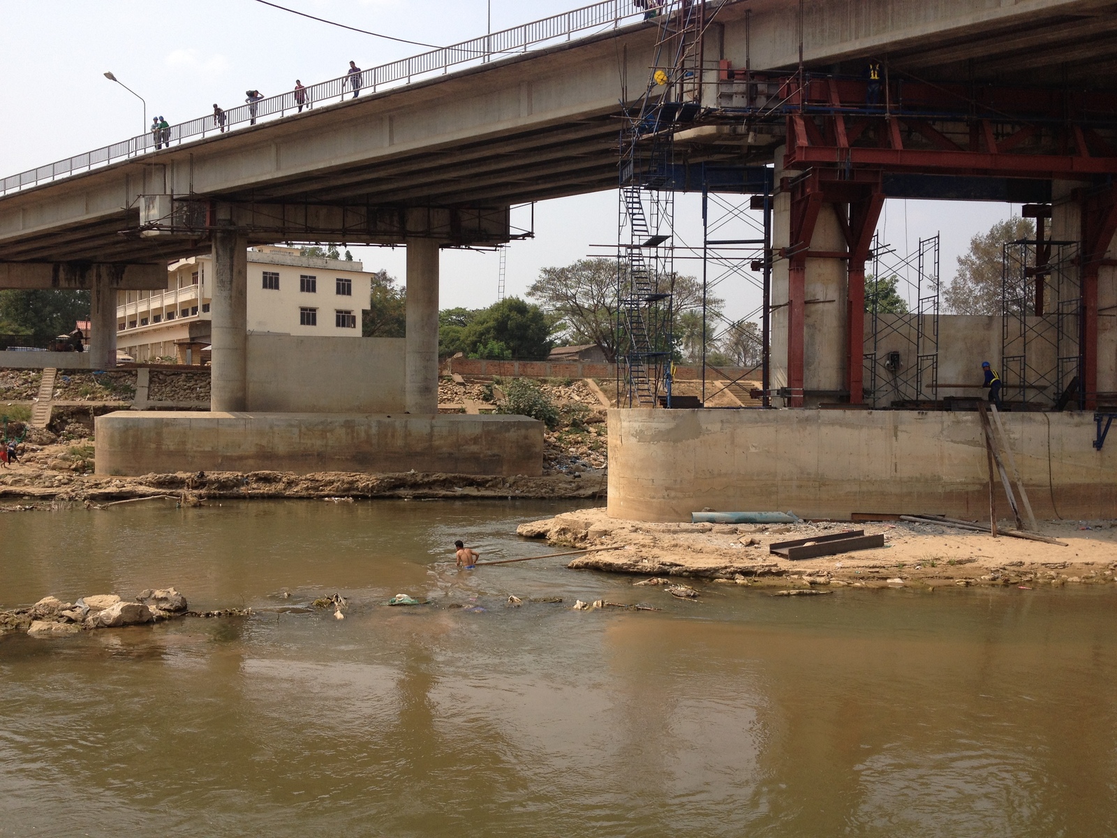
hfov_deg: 52.6
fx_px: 1129
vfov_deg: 40.7
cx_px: 558
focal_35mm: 35
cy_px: 419
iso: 50
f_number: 2.4
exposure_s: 1/1623
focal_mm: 4.28
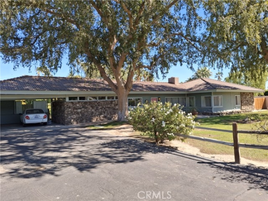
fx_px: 194
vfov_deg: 54.9
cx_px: 134
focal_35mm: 25
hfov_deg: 69.4
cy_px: 100
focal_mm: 4.69
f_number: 1.8
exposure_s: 1/1035
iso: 32
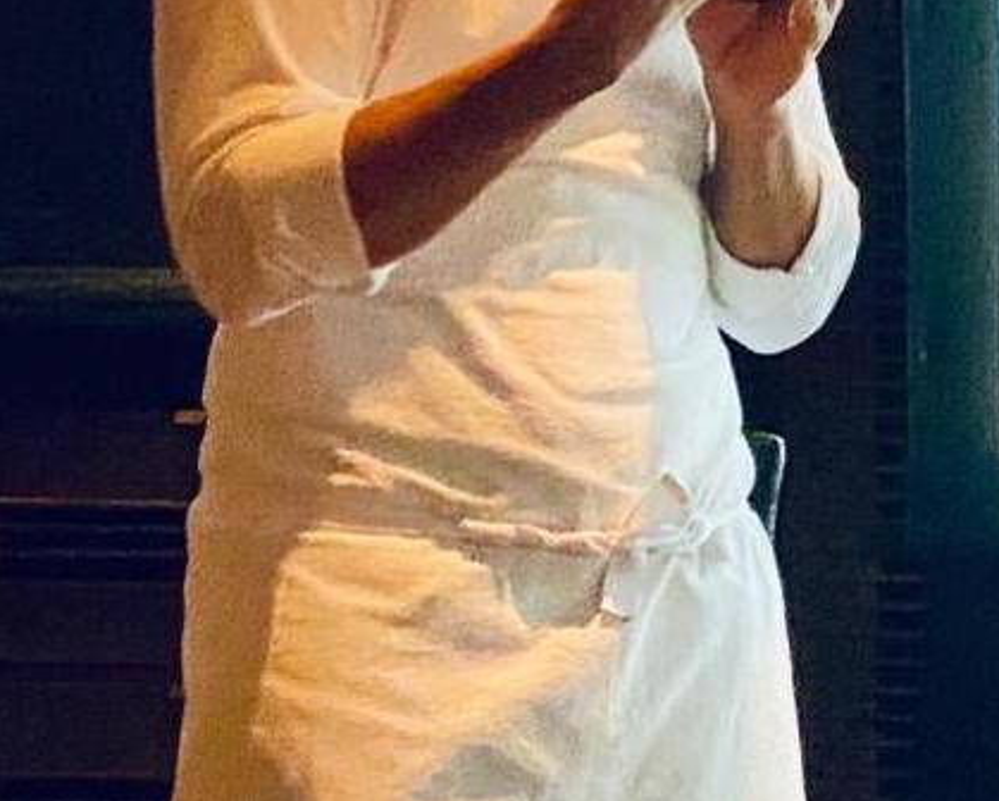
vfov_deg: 6.4
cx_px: 1729
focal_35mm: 242
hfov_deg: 7.8
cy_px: 408
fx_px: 7162
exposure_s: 1/90
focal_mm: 6
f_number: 2
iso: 125
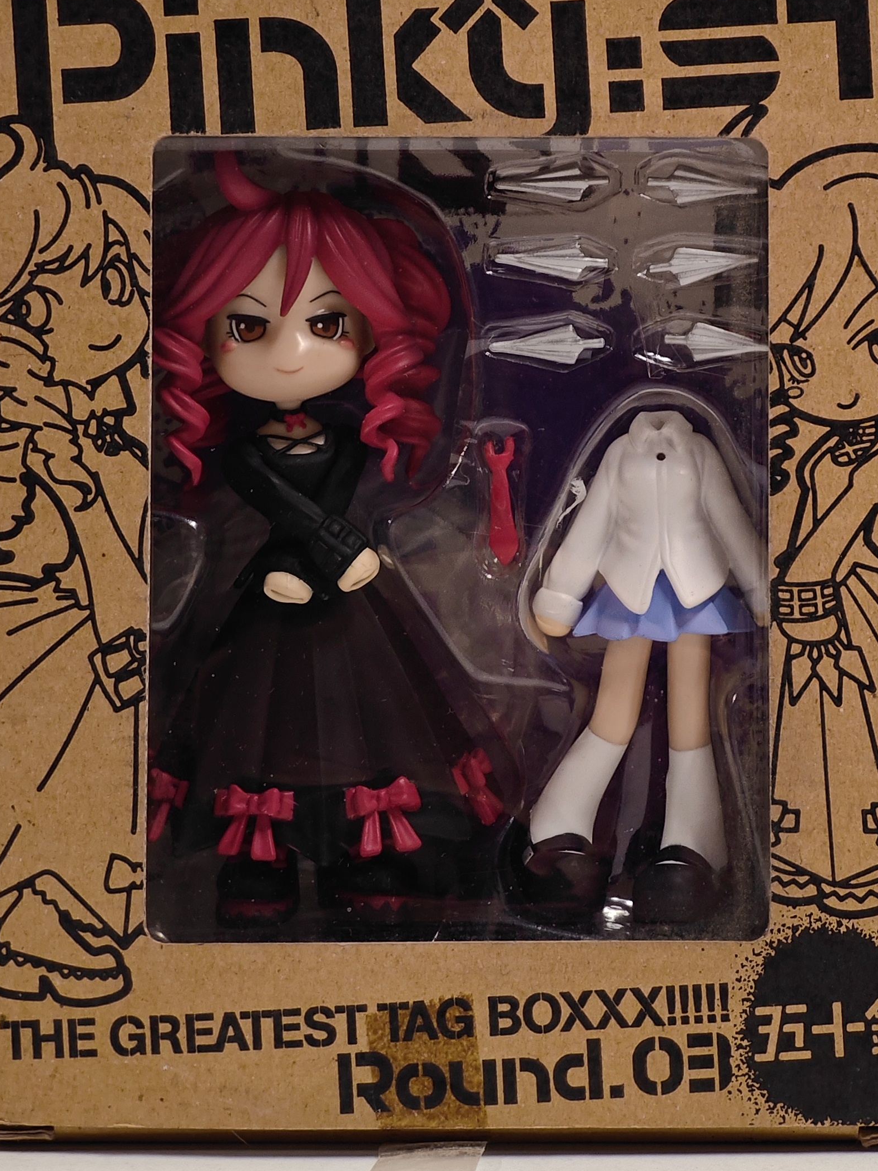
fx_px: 4194
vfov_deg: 15.9
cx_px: 571
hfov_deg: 11.9
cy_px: 374
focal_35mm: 124
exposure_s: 1/17.3
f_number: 2.4
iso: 400
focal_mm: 7.48
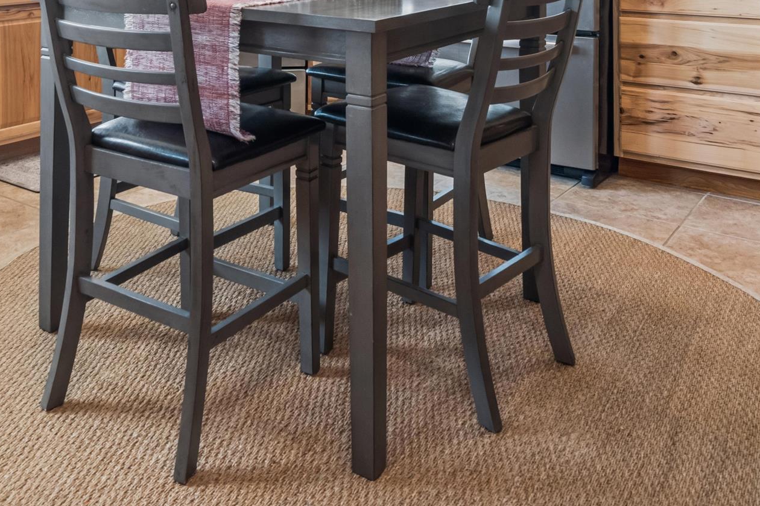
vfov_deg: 29.7
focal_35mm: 39
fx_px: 823
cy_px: -90
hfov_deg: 48.9
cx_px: 265
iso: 800
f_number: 10
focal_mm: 16
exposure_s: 1/40
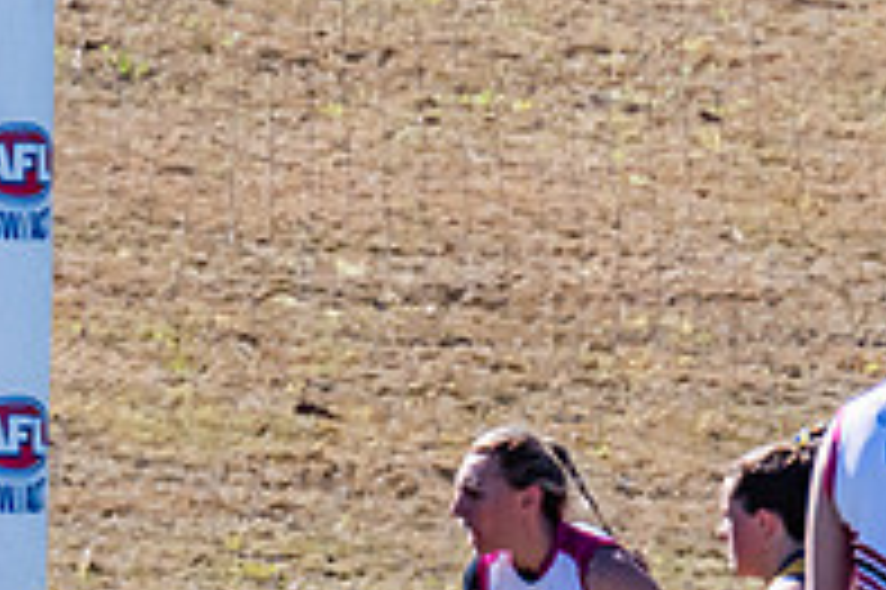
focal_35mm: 2539
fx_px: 62434
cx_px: -452
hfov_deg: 0.8
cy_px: 847
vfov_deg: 0.5
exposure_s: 1/1600
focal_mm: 420
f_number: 8
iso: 800
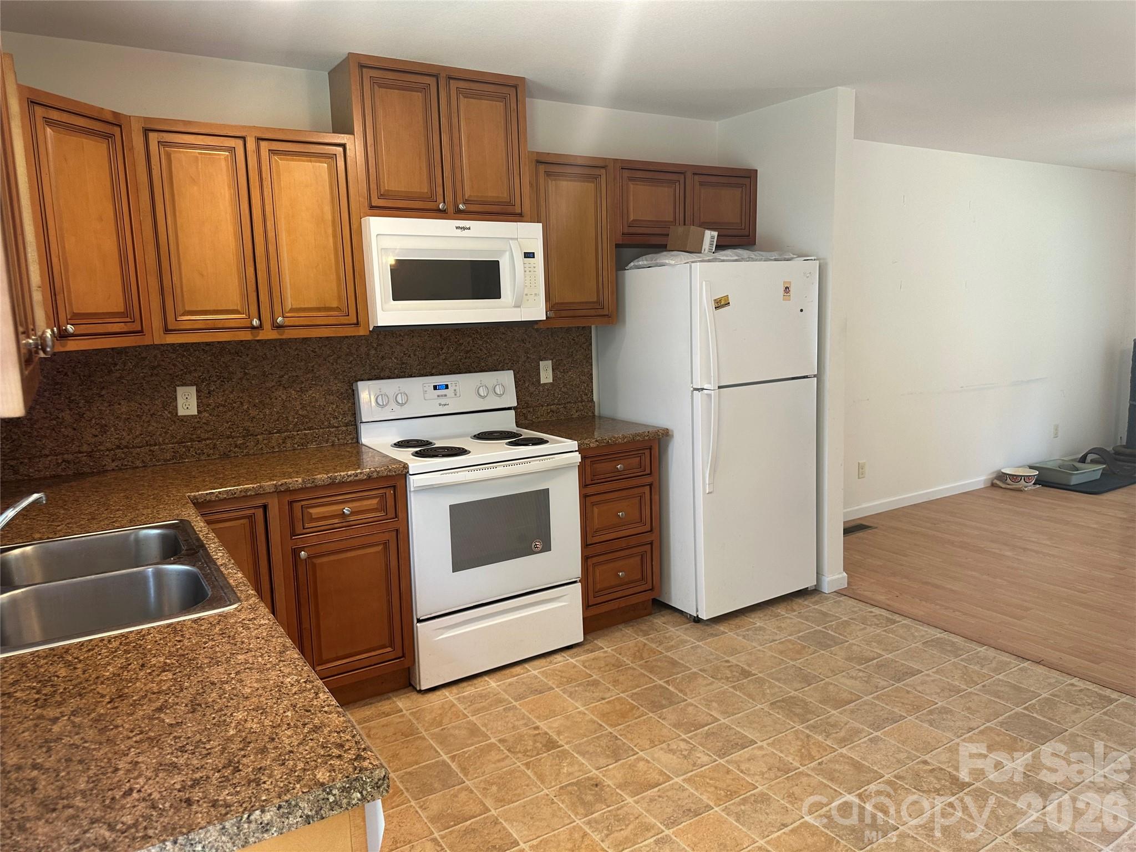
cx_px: 568
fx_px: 788
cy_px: 426
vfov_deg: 56.8
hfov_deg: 71.6
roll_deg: +2.2
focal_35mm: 24
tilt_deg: -5.3
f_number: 1.78
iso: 125
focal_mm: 6.86
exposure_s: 1/60
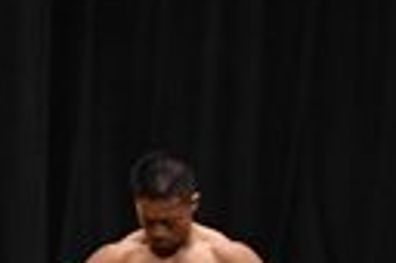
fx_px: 6438
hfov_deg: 3.5
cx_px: -580
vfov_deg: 2.3
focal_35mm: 586
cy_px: 235
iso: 4000
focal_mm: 65
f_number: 5.6
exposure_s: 1/400
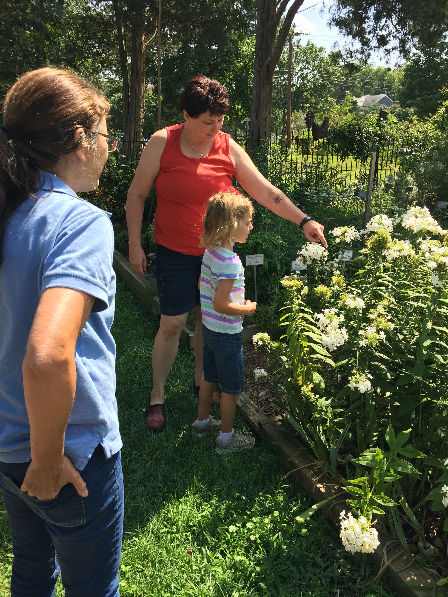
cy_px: 298
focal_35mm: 29
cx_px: 224
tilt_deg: -19.8
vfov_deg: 61.7
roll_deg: +1.3
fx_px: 500
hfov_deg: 48.2
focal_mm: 4.15
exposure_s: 1/608
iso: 32
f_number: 2.2
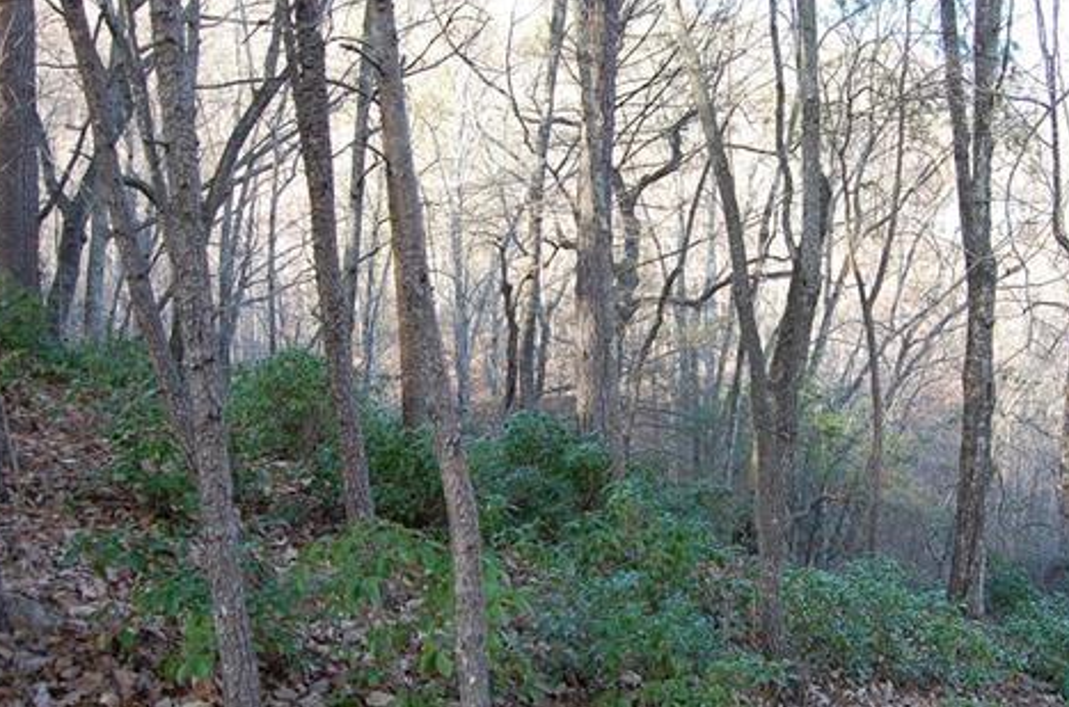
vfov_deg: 35.7
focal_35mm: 37
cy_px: 405
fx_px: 1096
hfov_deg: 51.5
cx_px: 662
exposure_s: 1/100
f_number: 5
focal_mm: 18
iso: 400
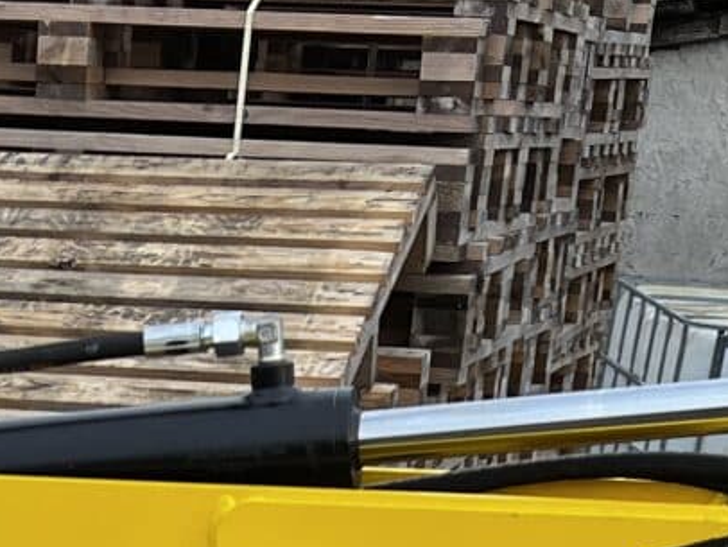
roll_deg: -1.2
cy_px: 1257
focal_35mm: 131
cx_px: -124
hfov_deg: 14.6
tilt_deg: -23.3
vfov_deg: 10.1
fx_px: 2757
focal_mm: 5.7
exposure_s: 1/380
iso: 50
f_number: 1.5
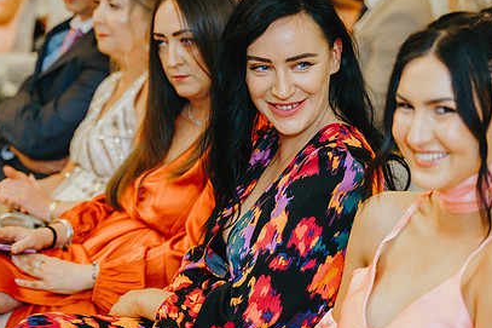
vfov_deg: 12.8
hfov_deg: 19.1
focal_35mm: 107
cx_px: 278
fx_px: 1462
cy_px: 189
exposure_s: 1/160
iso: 1000
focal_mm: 75
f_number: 2.8
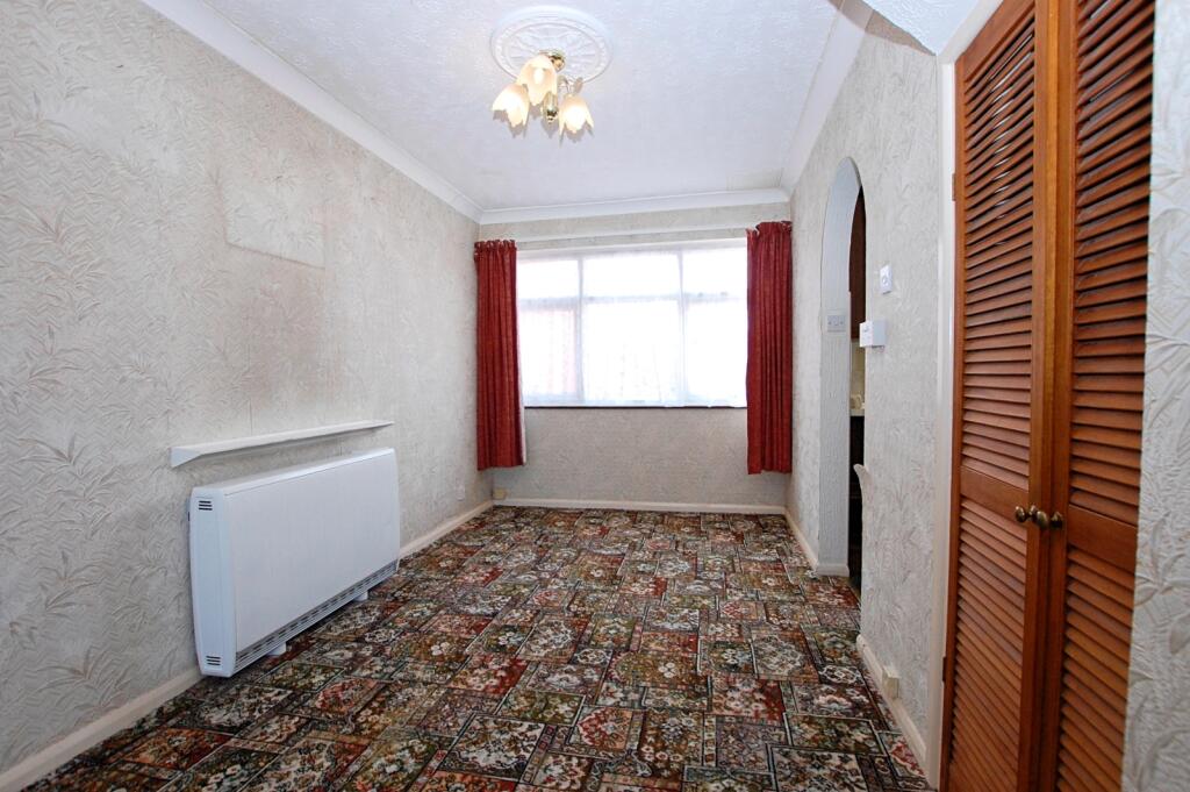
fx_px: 495
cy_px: 396
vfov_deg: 77.2
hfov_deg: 100.4
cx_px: 595
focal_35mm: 15
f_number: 5.6
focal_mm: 10
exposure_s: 1/125
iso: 800
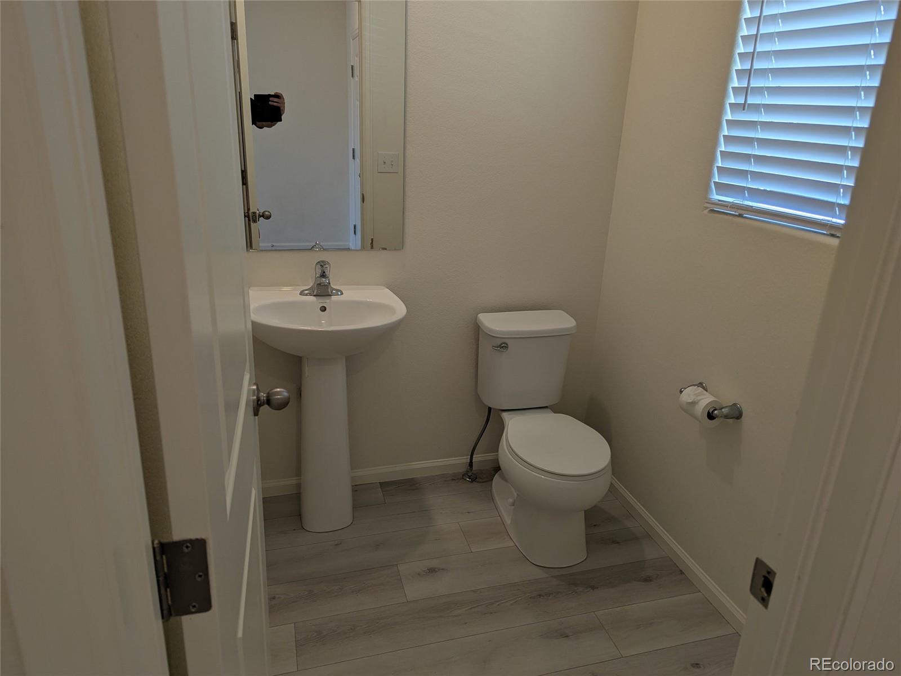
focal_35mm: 24
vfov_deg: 56.8
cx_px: 450
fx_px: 625
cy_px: 338
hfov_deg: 71.6
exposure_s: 1/120
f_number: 1.85
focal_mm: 6.81
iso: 52
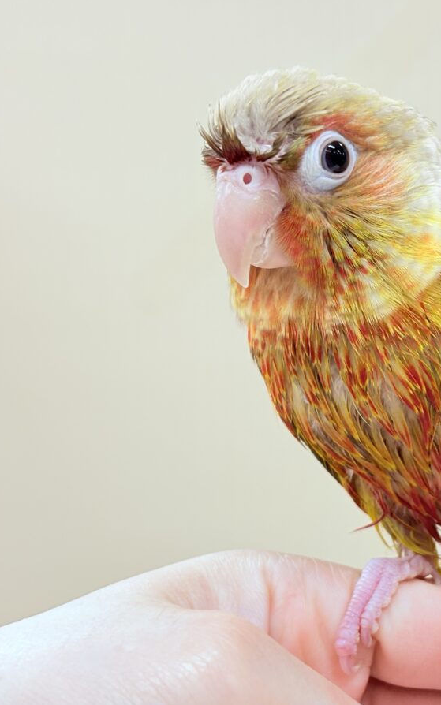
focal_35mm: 74
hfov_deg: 17.2
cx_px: 452
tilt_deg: +5.3
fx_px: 1423
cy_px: 352
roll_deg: +2.3
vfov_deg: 27.8
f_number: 1.6
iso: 64
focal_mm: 5.96
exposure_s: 1/87
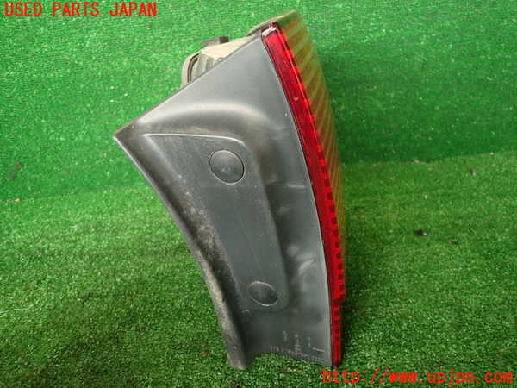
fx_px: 373
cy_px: 194
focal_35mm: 25
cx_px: 258
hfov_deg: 69.4
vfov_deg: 54.9
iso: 125
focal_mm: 4.5
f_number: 2
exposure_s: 1/60
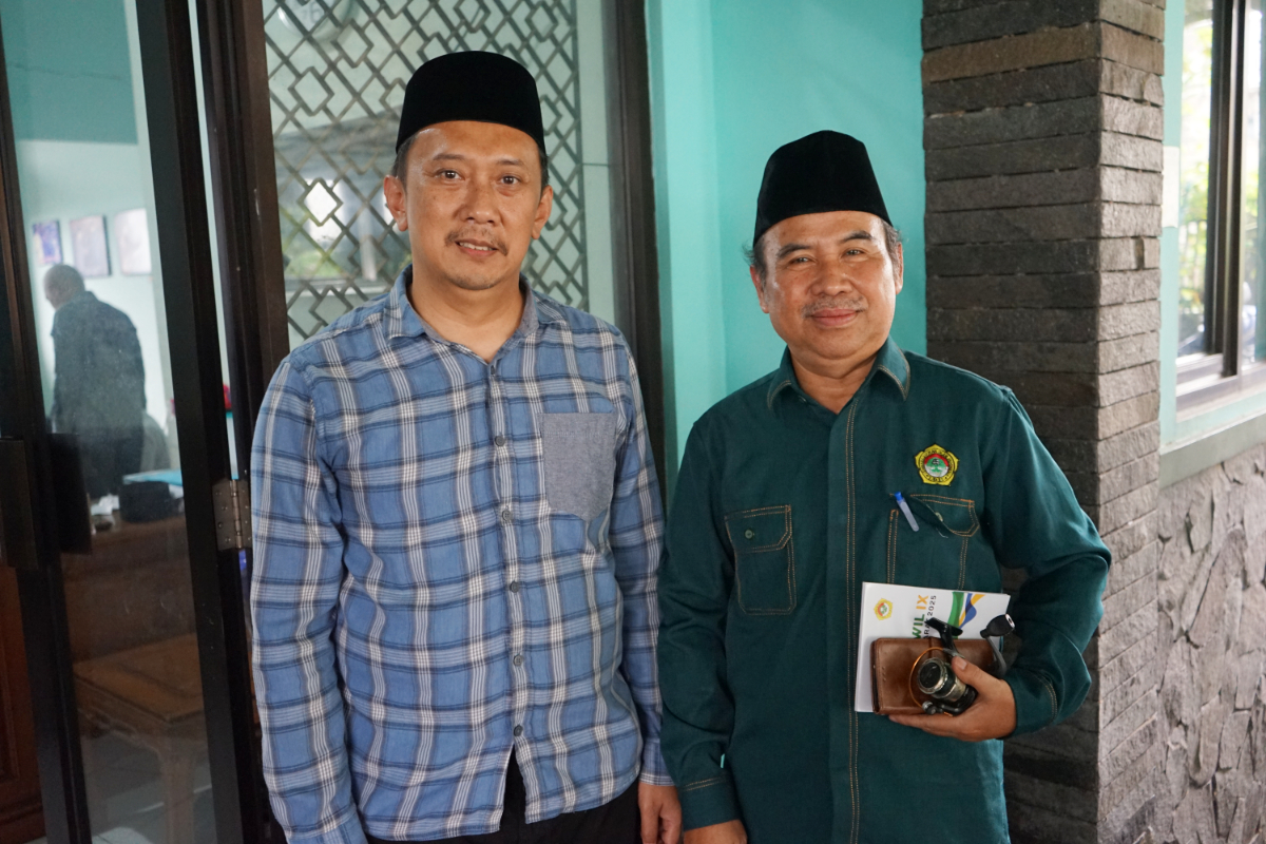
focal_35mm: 32
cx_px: 633
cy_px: 422
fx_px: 1125
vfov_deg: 41.1
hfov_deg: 58.7
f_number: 4
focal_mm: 32
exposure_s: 1/160
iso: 3200
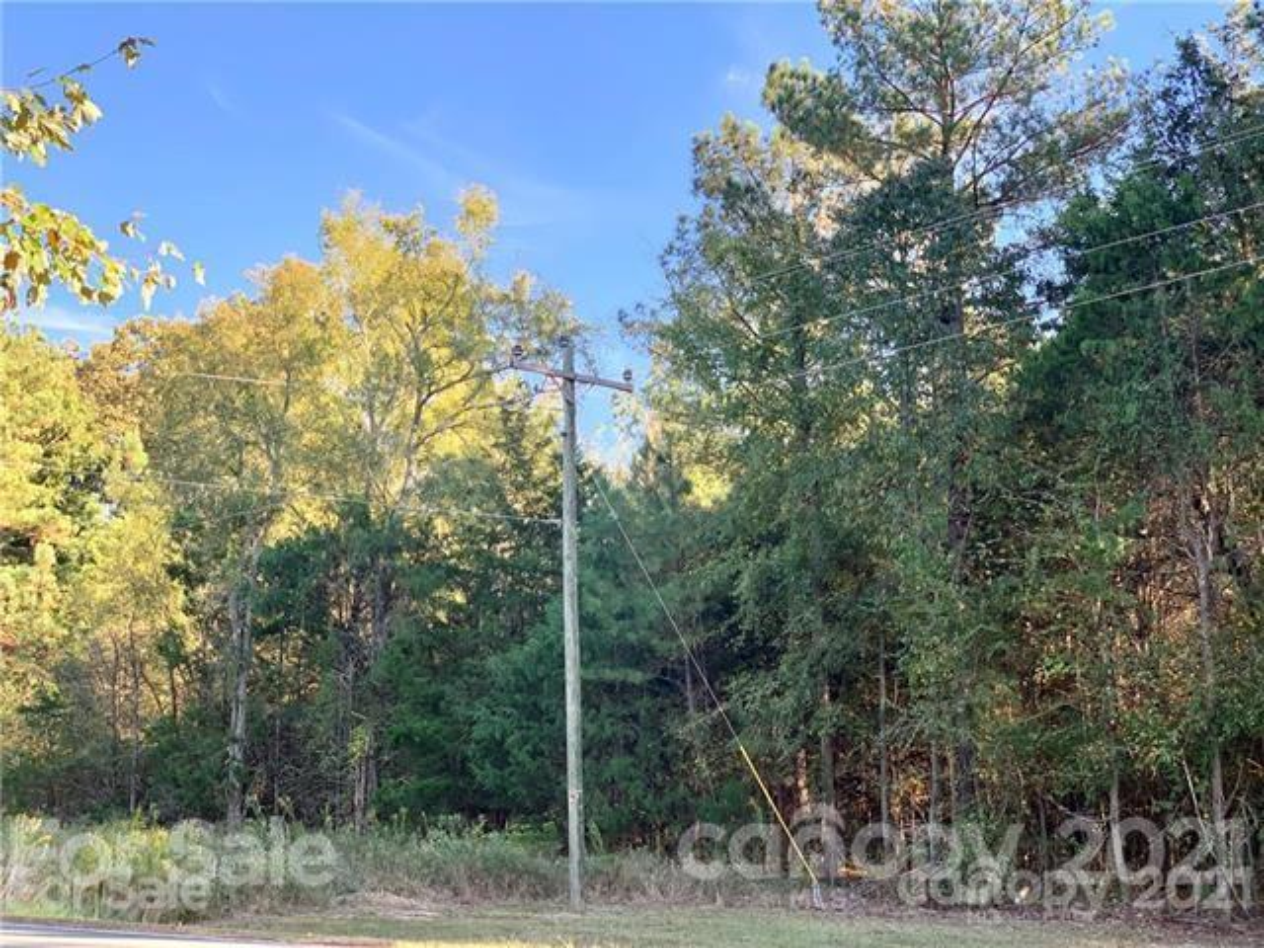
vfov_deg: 28.0
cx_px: 632
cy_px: 474
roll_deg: +0.4
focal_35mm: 52
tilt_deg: +11.1
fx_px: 1899
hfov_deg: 36.8
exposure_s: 1/122
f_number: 2.4
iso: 16
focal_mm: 6
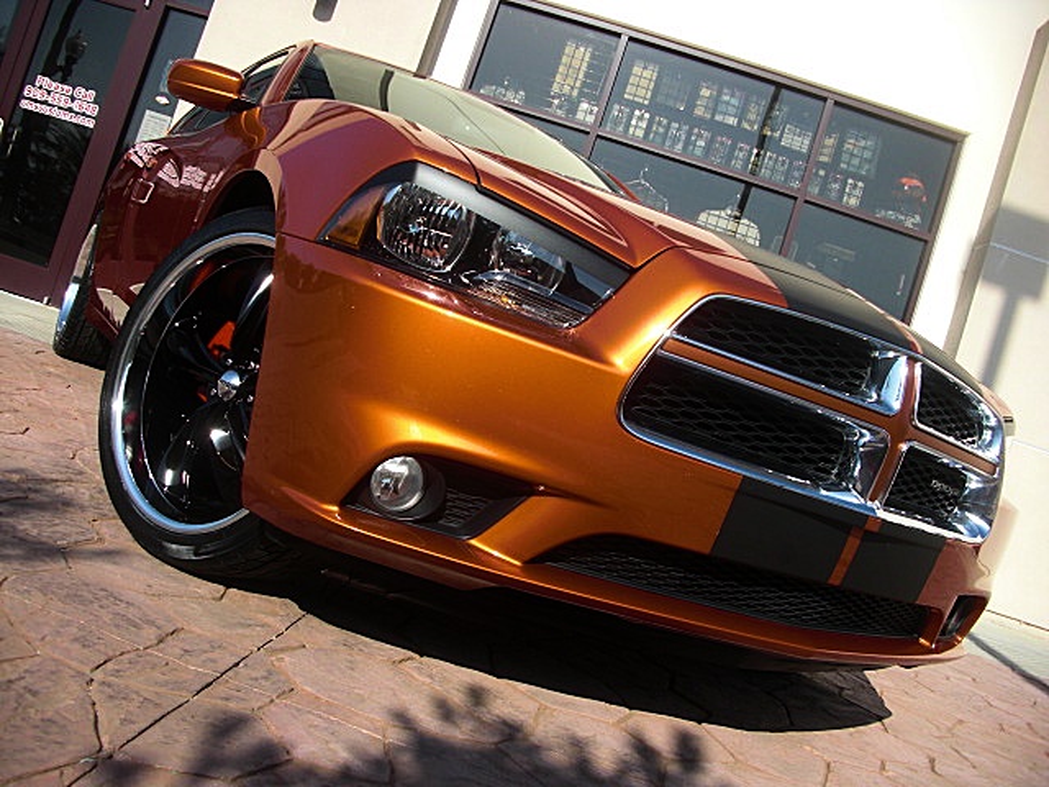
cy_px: 394
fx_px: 1091
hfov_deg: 51.4
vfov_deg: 39.7
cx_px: 524
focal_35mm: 36
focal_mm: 6.3
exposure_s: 1/800
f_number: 2.8
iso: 50
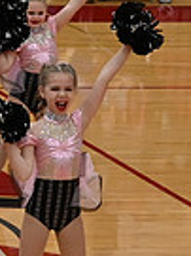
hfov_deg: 3.4
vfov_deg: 4.6
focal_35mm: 433
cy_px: 126
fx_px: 3191
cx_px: -318
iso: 5000
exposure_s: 1/400
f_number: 4
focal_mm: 70
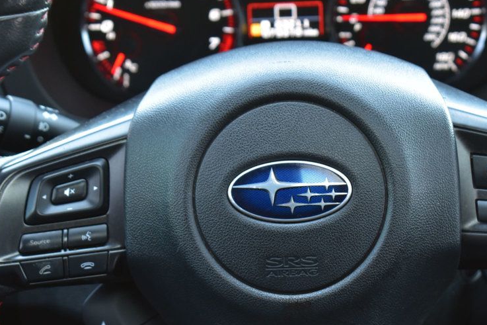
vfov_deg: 11.9
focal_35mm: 115
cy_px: 218
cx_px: 290
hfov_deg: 17.8
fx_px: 1551
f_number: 6.3
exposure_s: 1/15
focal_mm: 55
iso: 560
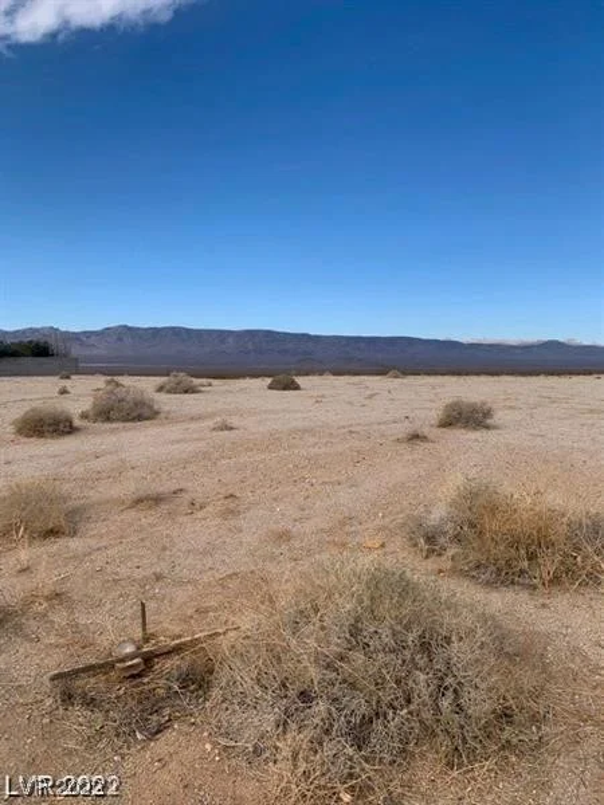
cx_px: 302
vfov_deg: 67.3
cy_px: 402
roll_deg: -0.7
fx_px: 605
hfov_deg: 53.1
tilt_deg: -5.1
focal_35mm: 26
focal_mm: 4.25
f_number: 1.8
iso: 25
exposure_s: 1/2681
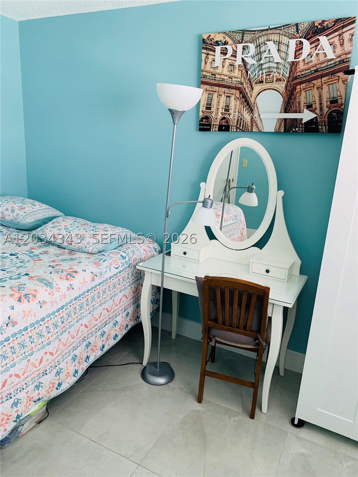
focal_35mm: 26
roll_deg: -4.0
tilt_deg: -14.3
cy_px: 238
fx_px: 359
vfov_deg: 67.3
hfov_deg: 53.1
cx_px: 179
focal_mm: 4.25
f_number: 1.8
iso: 160
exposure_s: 1/60
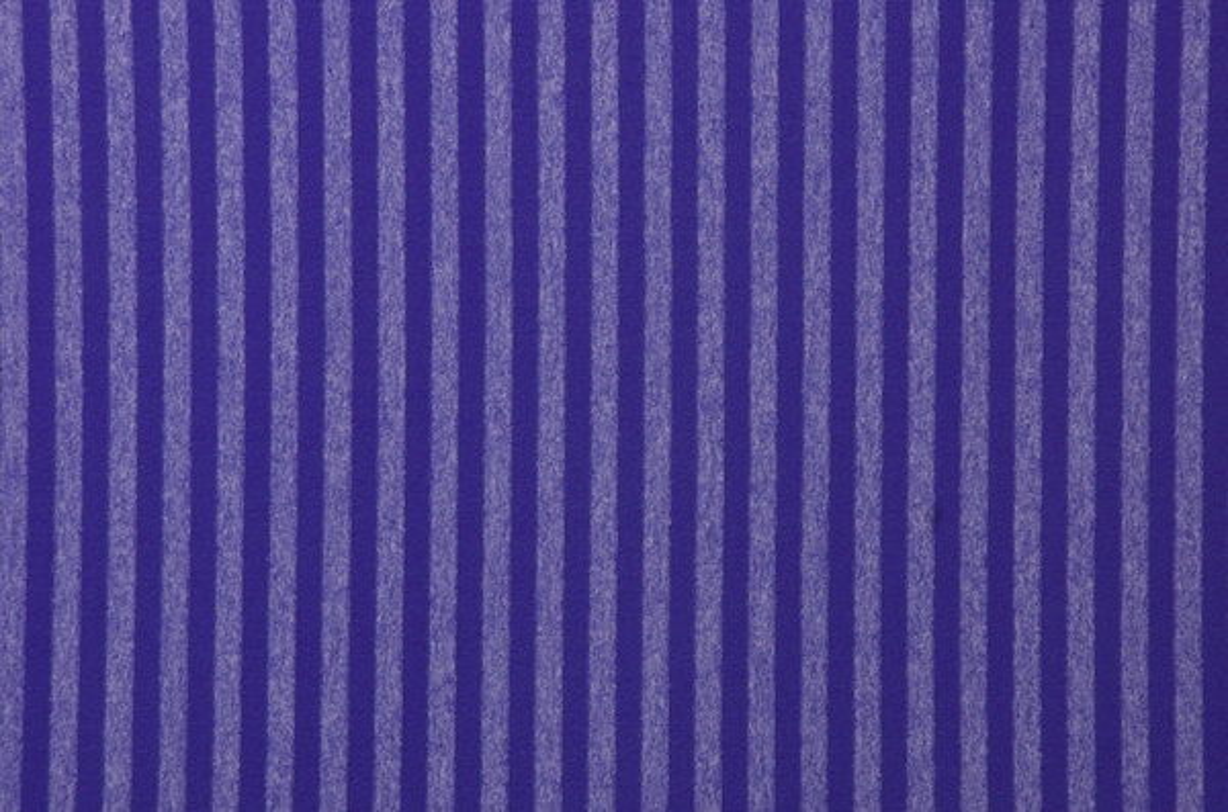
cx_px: 614
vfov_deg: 8.7
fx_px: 5360
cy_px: 406
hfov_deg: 13.1
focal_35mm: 158
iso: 400
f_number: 8
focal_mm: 105
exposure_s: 1/800
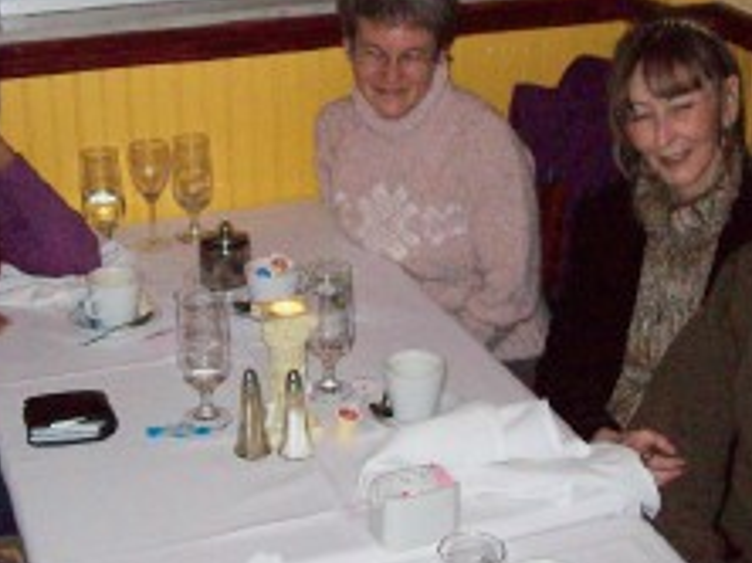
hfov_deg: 29.8
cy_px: 231
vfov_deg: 22.5
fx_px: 1411
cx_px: 318
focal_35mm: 65
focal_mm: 6
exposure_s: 1/128
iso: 400
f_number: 2.7
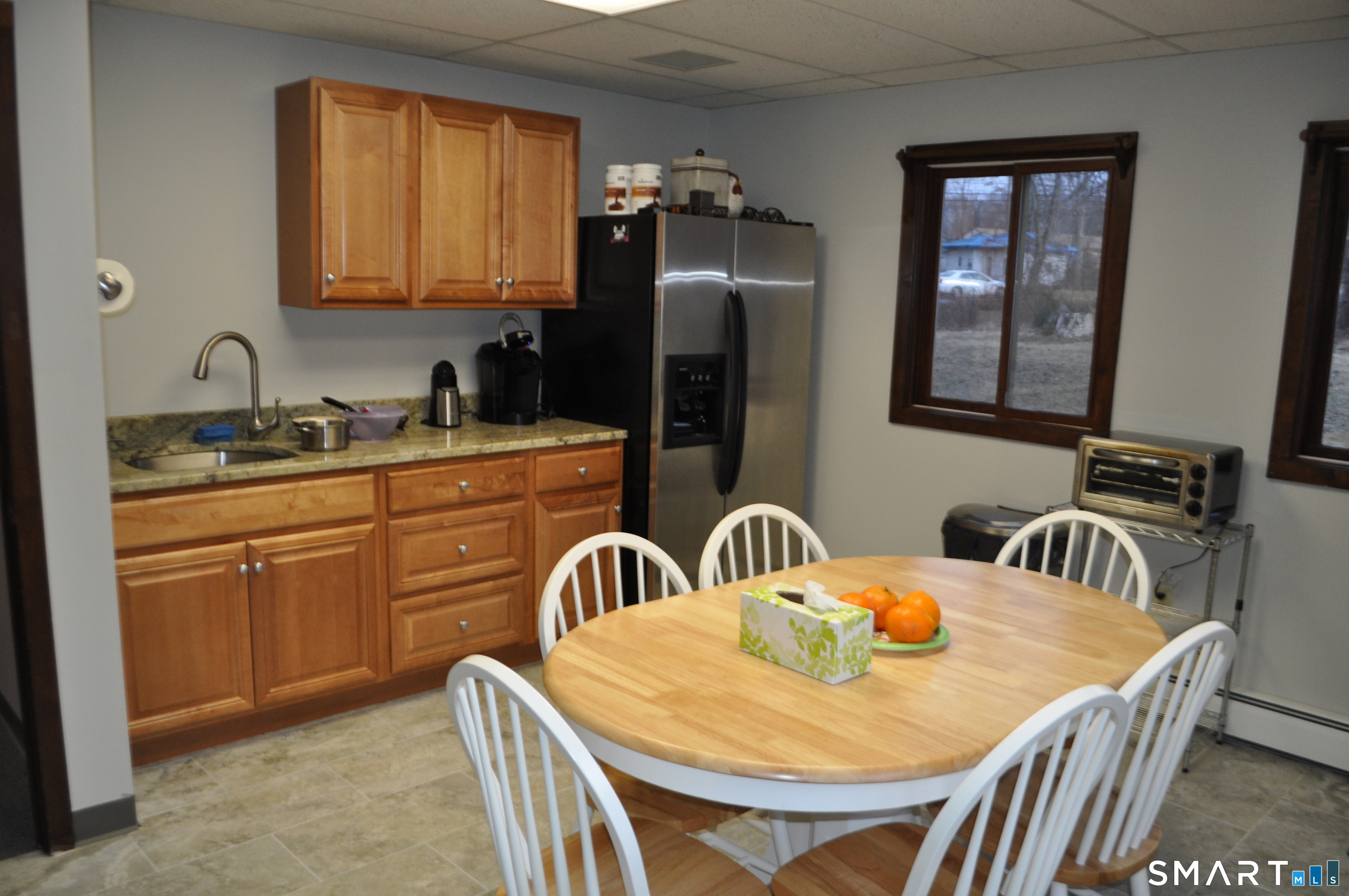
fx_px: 1010
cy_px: 448
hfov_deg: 67.4
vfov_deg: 47.8
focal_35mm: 27
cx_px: 674
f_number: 3.5
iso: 640
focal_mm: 18
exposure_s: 1/125
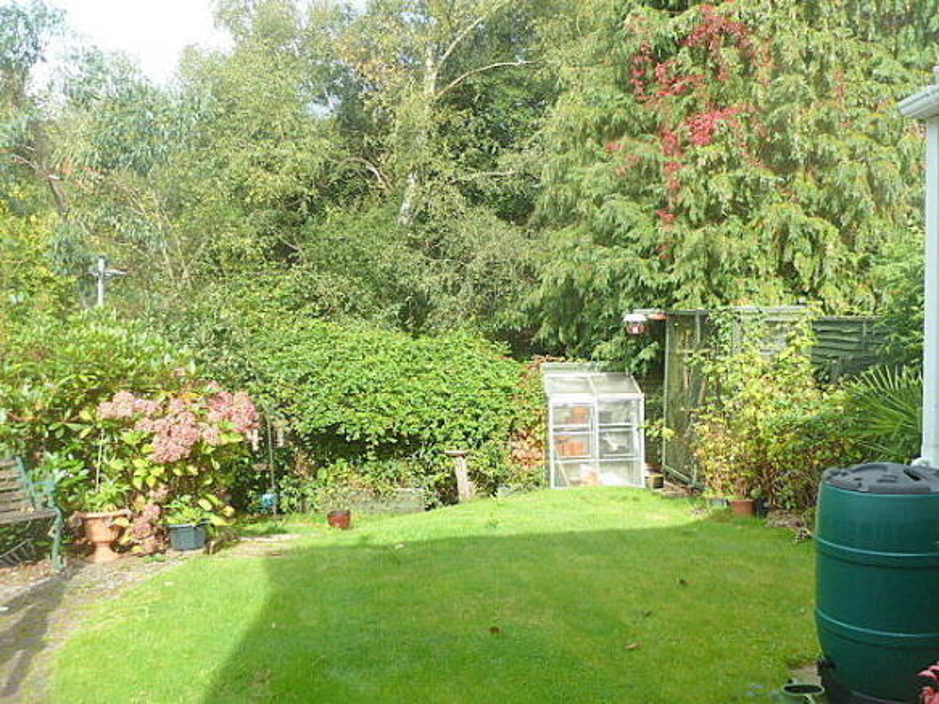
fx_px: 868
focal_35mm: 32
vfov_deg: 44.1
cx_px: 470
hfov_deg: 56.8
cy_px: 352
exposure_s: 1/200
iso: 80
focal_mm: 5.3
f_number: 4
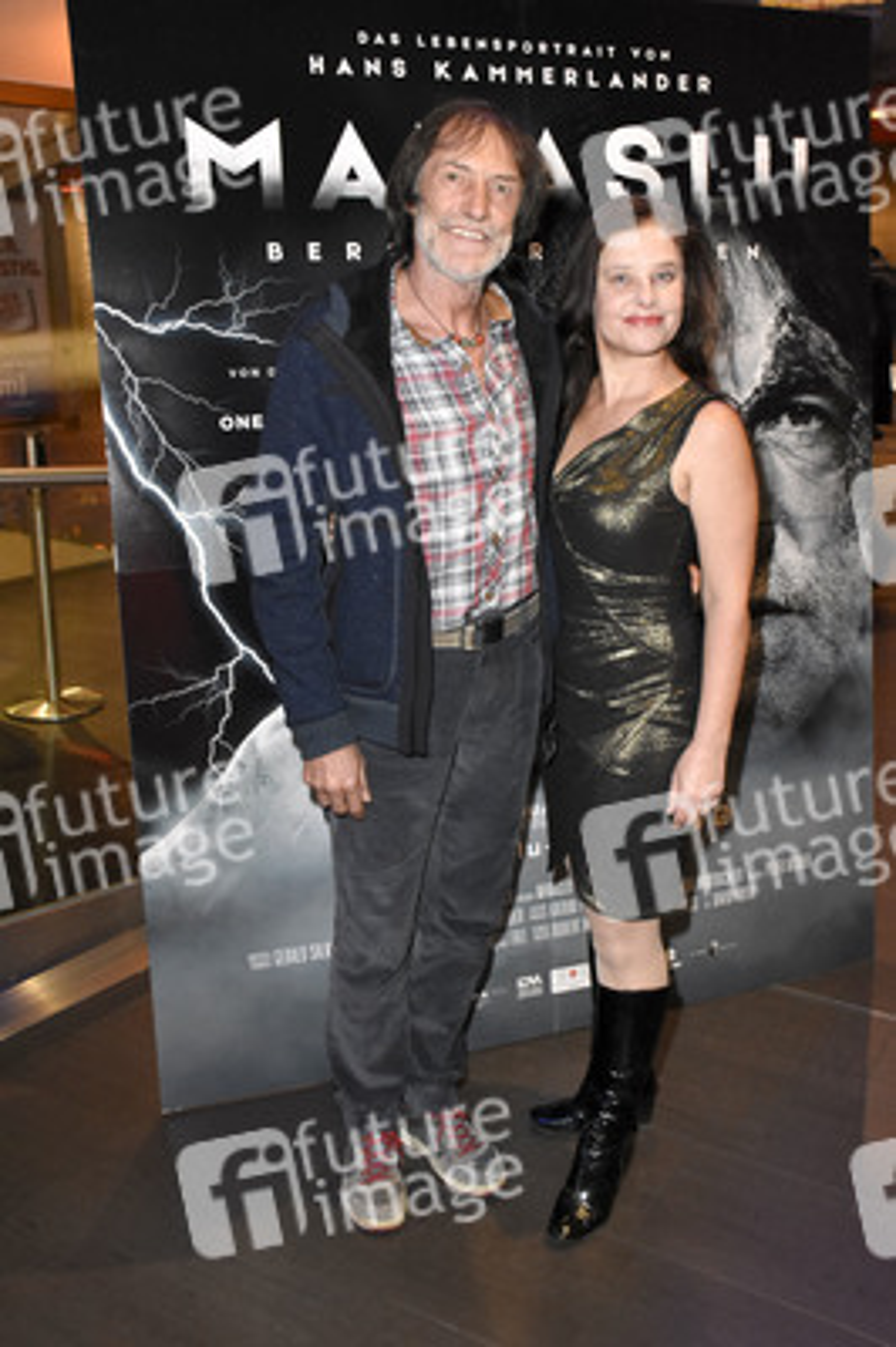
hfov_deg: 36.8
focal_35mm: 36
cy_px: 674
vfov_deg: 53.2
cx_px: 448
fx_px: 1346
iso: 5000
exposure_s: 1/60
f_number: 6.3
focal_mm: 24
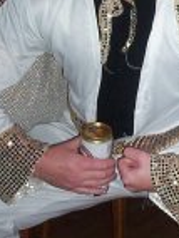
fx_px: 749
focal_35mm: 109
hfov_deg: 13.4
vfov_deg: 18.0
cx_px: 194
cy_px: 99
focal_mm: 4.99
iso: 140
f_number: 4.5
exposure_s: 1/60
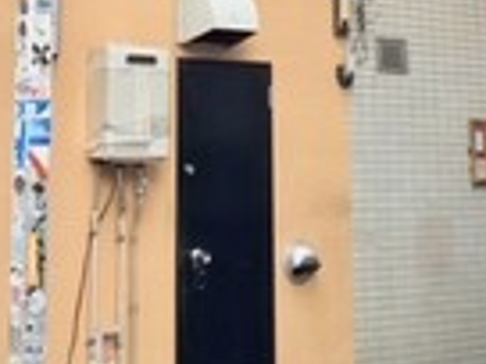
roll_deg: -0.4
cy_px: -136
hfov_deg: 20.4
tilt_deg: +13.2
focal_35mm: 96
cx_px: 186
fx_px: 1348
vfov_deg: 14.6
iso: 25
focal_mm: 4.15
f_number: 2.2
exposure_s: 1/144
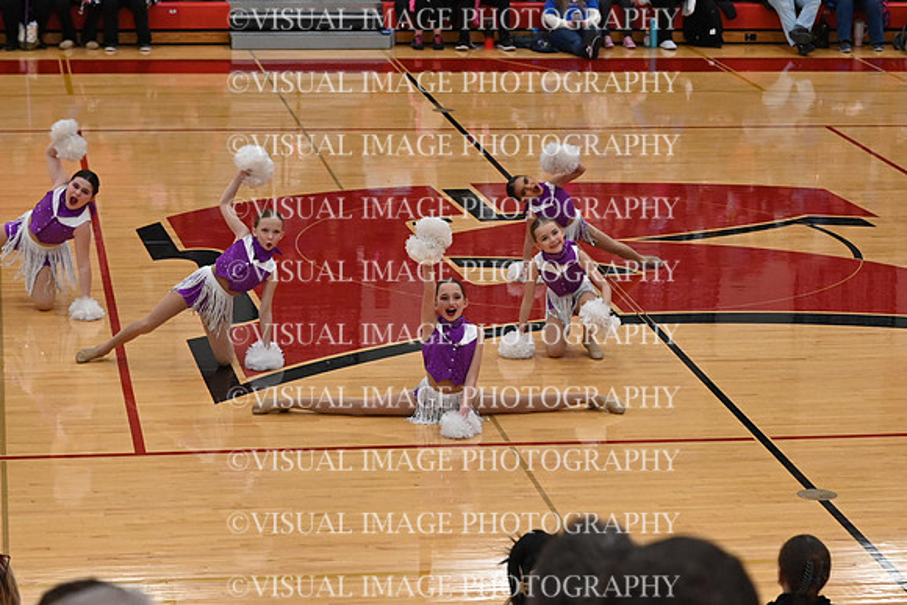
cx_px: 454
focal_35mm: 105
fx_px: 2646
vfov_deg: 13.0
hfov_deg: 19.5
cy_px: 302
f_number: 4
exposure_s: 1/400
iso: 5000
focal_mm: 70
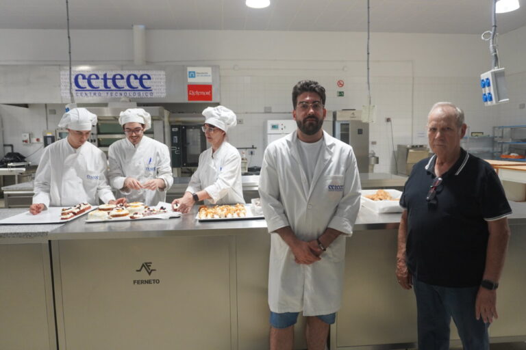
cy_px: 175
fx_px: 373
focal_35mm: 26
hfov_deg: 70.4
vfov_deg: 50.4
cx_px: 263
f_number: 4
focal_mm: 17
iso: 1000
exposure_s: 1/160
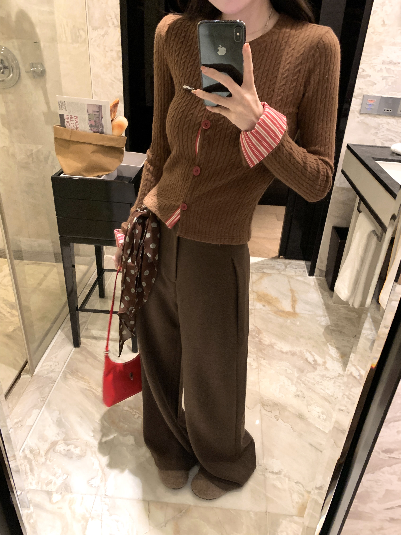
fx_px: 402
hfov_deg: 53.1
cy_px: 268
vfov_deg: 67.3
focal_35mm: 26
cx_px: 200
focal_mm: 4.25
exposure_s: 1/25
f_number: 1.8
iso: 500
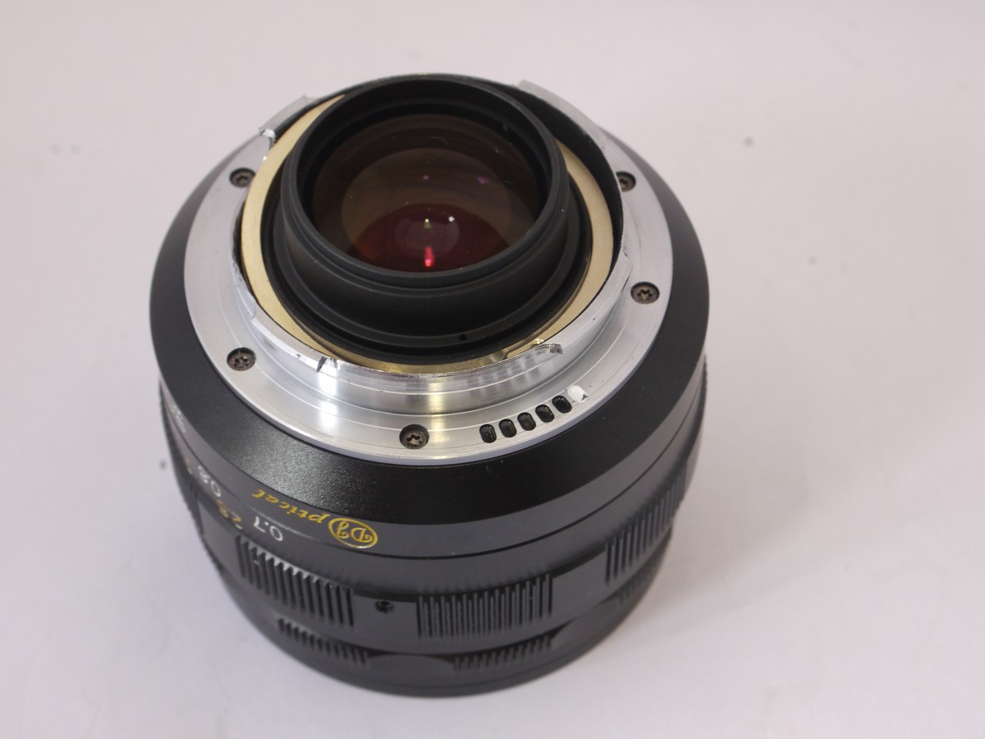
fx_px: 2276
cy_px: 370
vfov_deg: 18.4
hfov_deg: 24.4
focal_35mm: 80
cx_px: 492
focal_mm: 40
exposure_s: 1/8
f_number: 10
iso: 400
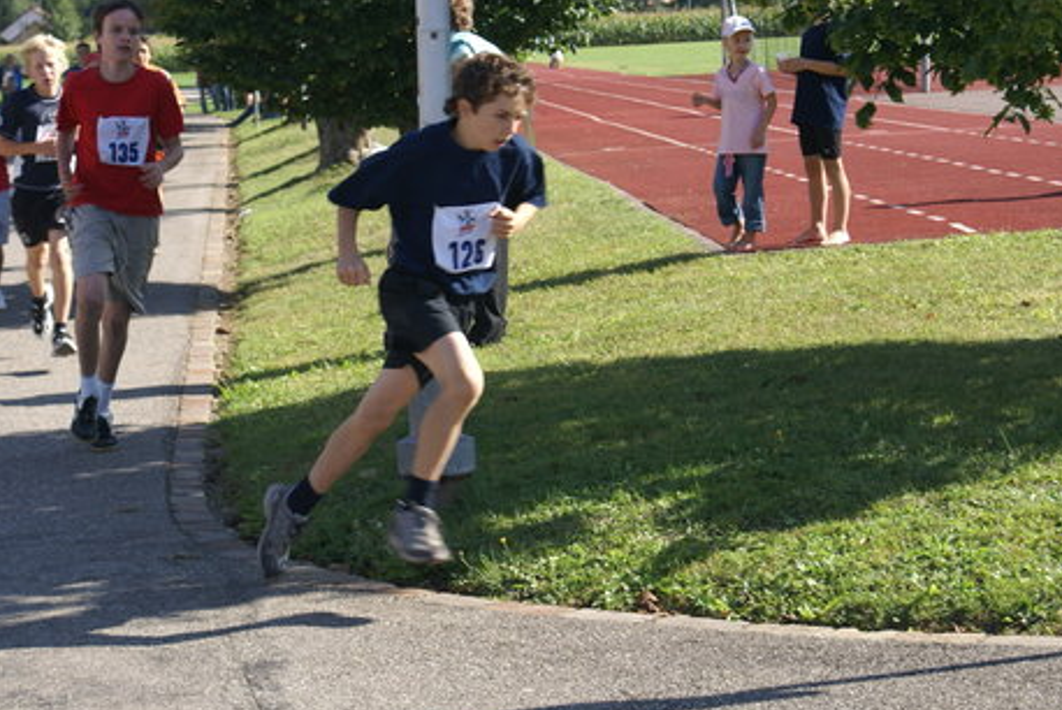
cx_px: 494
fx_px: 3129
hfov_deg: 19.3
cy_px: 323
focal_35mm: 106
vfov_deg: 12.9
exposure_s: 1/200
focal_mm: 60
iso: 100
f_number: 5.6
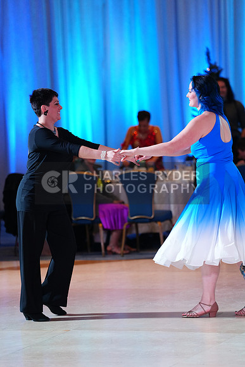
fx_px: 1602
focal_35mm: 157
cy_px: 184
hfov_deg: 8.7
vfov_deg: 13.1
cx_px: 122
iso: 2000
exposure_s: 1/400
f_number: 2.8
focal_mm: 157
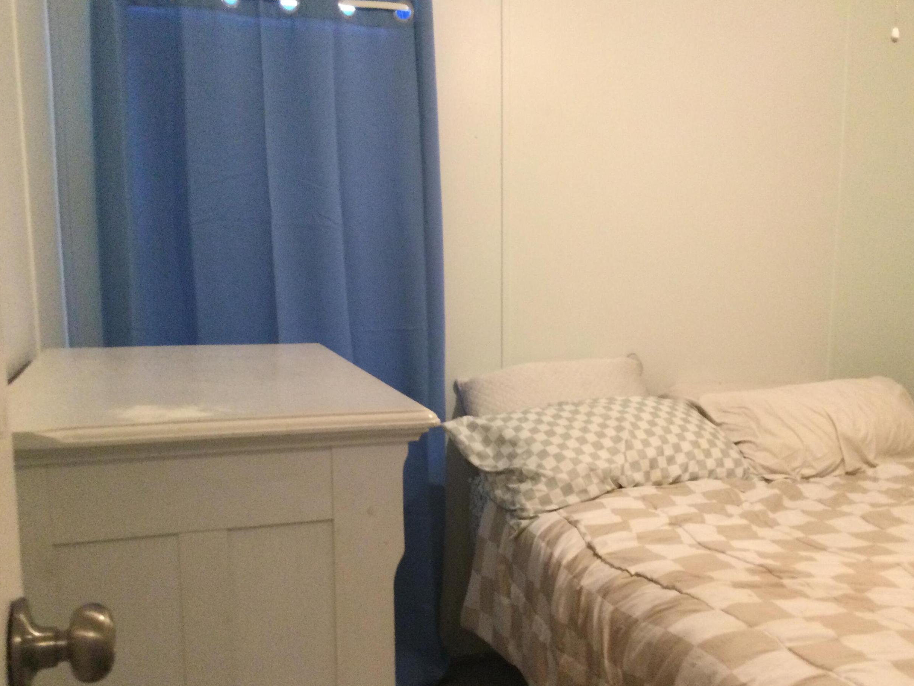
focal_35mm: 37
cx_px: 542
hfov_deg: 49.9
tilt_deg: -8.5
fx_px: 977
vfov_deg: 38.6
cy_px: 390
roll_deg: -3.0
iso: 250
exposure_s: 1/24
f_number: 2.4
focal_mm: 3.3
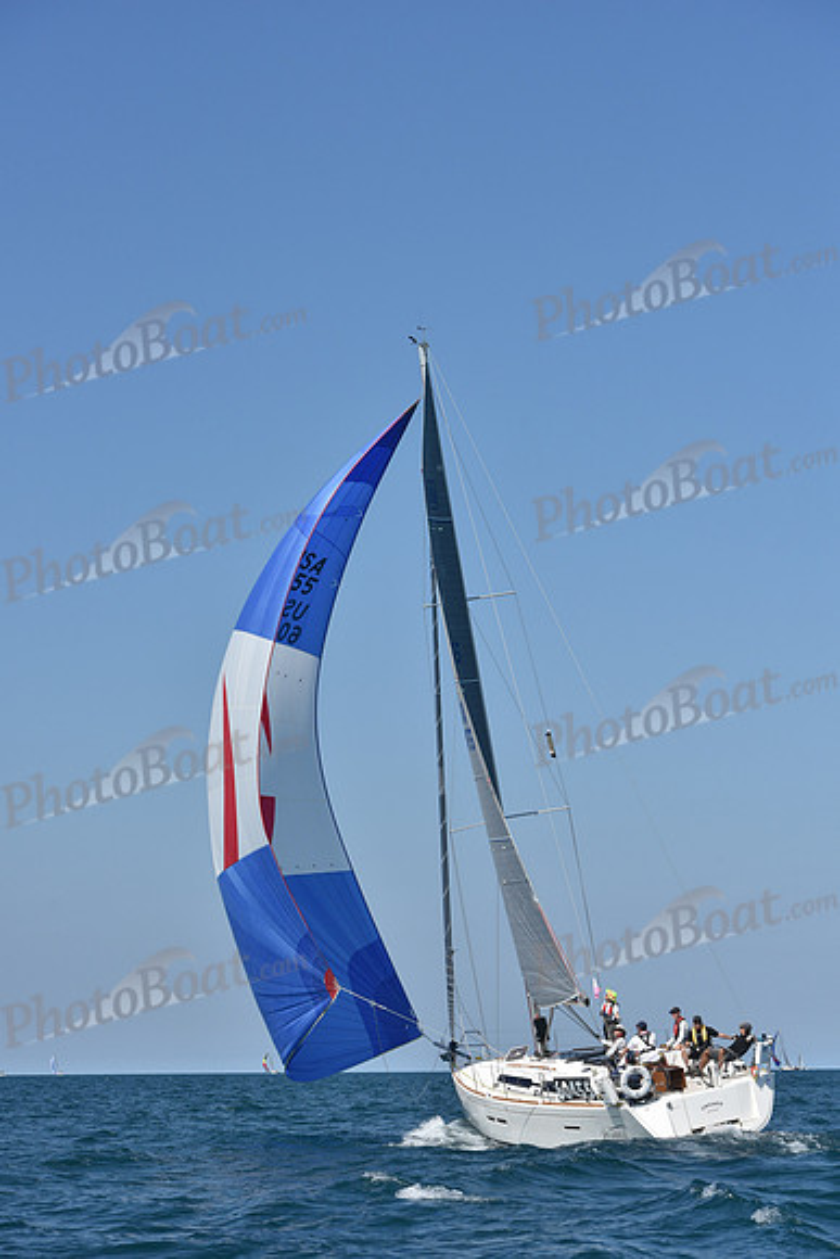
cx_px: 420
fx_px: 2868
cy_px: 630
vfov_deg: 24.8
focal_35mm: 82
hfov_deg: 16.7
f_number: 8
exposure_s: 1/1600
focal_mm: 82
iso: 250
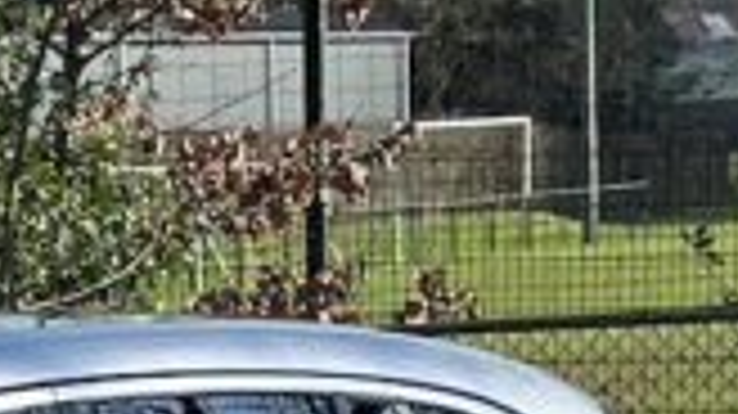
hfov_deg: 5.8
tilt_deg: -8.0
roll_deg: +3.1
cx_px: -810
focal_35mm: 363
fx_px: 7099
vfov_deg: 3.3
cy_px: 1195
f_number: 1.78
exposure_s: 1/2304
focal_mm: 6.86
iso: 80
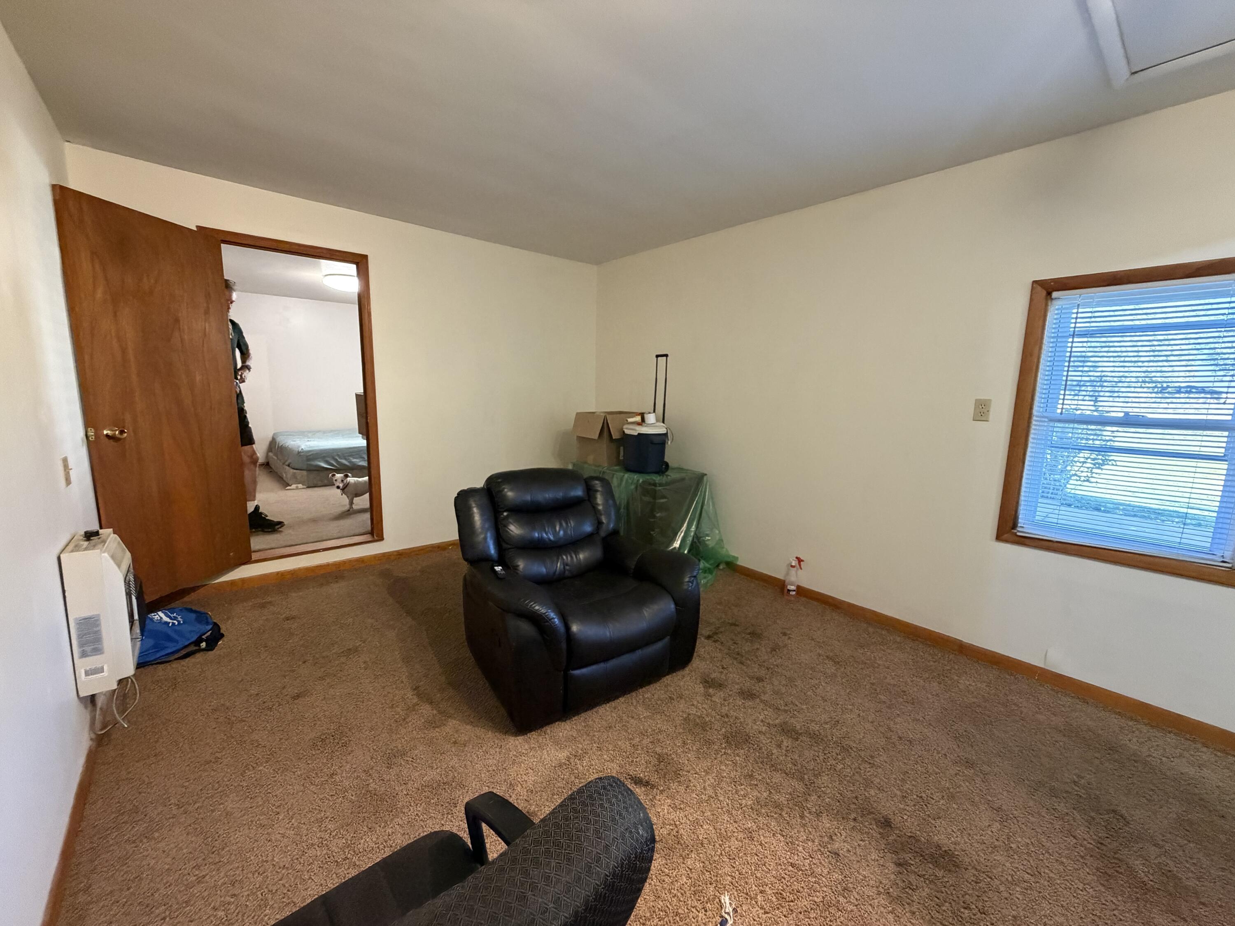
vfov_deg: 85.7
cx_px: 618
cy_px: 463
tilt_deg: -10.1
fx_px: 499
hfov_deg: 102.1
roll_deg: -0.9
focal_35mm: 14
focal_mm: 2.22
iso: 500
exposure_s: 1/60
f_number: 2.2
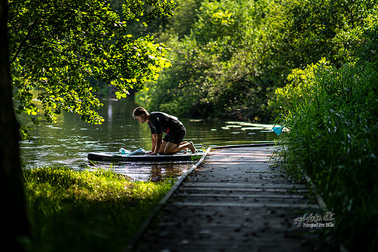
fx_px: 893
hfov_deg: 23.9
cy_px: 126
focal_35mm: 85
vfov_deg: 16.1
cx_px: 189
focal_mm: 85
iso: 125
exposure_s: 1/2500
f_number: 1.4
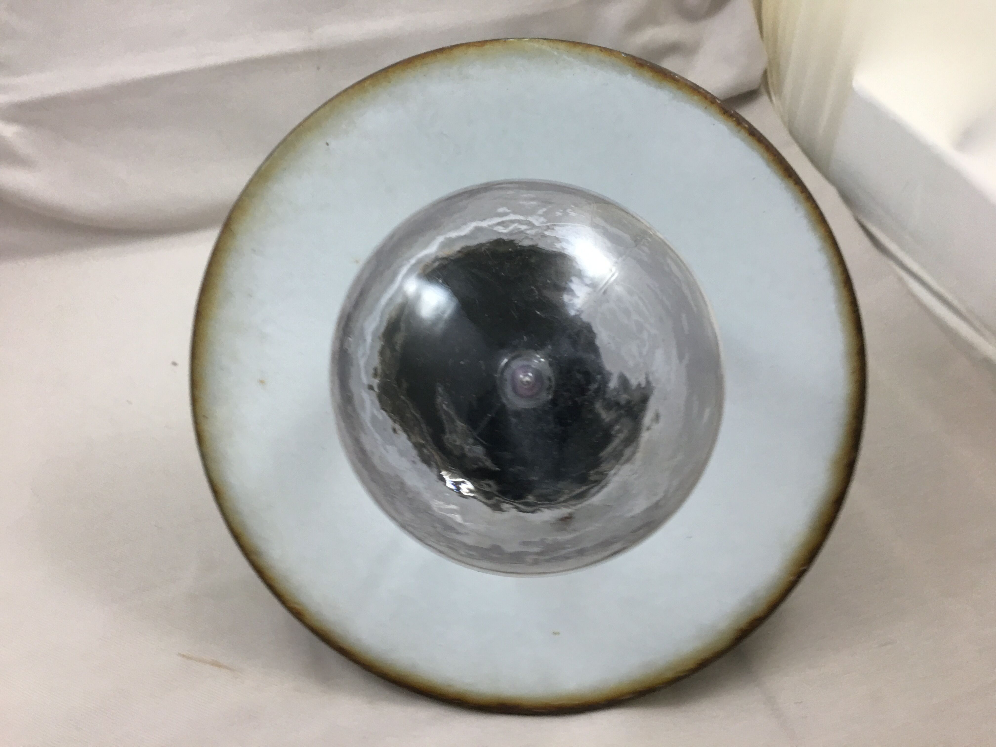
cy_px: 374
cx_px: 498
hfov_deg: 61.7
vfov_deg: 48.2
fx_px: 834
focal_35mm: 29
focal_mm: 4.15
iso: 40
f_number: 2.2
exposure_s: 1/33
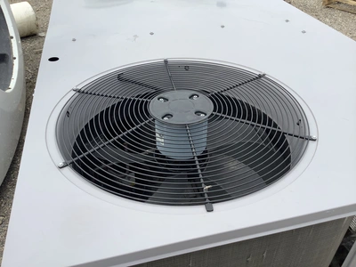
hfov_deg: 58.4
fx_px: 319
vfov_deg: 45.4
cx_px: 178
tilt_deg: -38.6
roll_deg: -1.1
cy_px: 134
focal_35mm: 31
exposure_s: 1/823
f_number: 2.4
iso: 25
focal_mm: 3.3
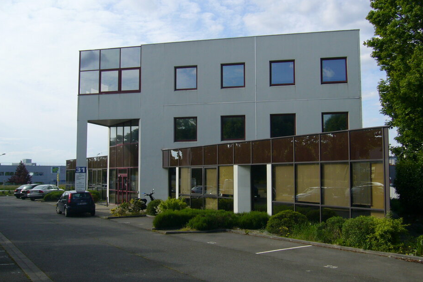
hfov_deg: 50.7
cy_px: 134
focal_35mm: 38
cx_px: 218
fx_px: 446
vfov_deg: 35.0
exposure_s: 1/400
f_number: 5.6
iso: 80
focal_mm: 5.8
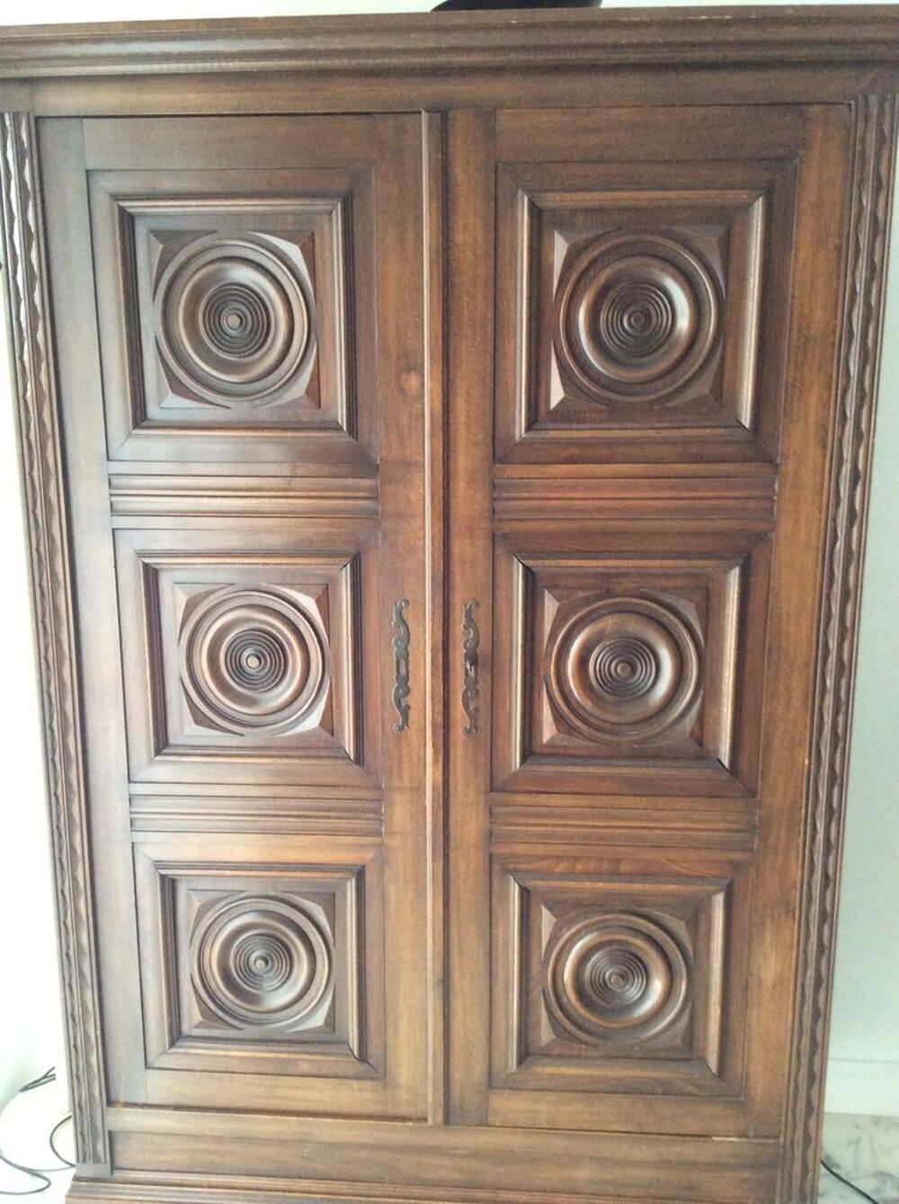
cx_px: 450
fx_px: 1111
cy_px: 602
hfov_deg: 44.1
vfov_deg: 56.9
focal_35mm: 32
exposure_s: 1/25
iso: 200
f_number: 2.4
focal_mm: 3.3
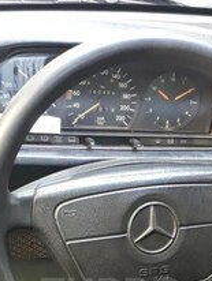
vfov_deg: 27.7
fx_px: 530
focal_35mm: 65
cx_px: 146
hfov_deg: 22.5
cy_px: 293
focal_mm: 3.6
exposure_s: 1/17
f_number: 1.9
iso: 250
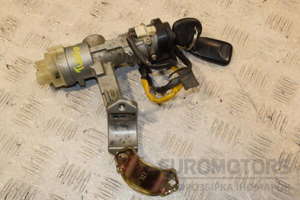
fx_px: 475
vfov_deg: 23.8
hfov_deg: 35.1
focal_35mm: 57
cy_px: 100
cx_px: 150
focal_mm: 38
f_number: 9
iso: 800
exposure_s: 1/200
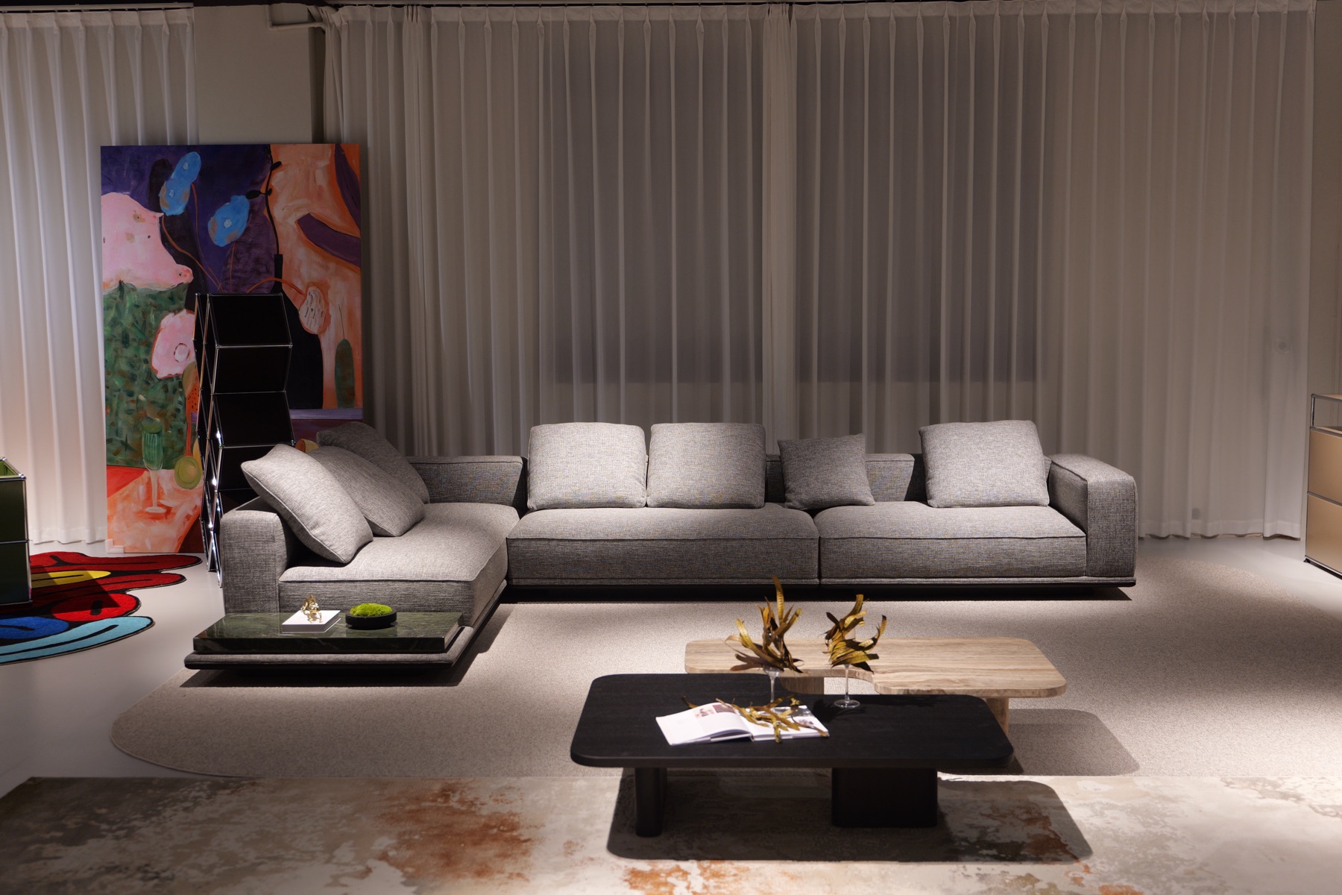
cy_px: 448
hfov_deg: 46.4
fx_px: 1566
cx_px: 671
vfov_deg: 31.9
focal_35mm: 42
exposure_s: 1/50
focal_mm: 42
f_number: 2.8
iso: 640
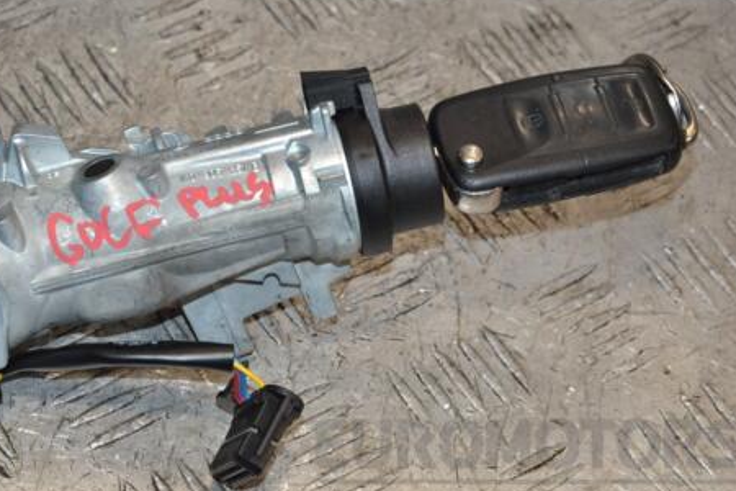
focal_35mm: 124
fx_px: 2535
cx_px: 285
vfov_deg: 11.1
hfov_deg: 16.5
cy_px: 226
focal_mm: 62
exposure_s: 1/200
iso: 800
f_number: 7.1
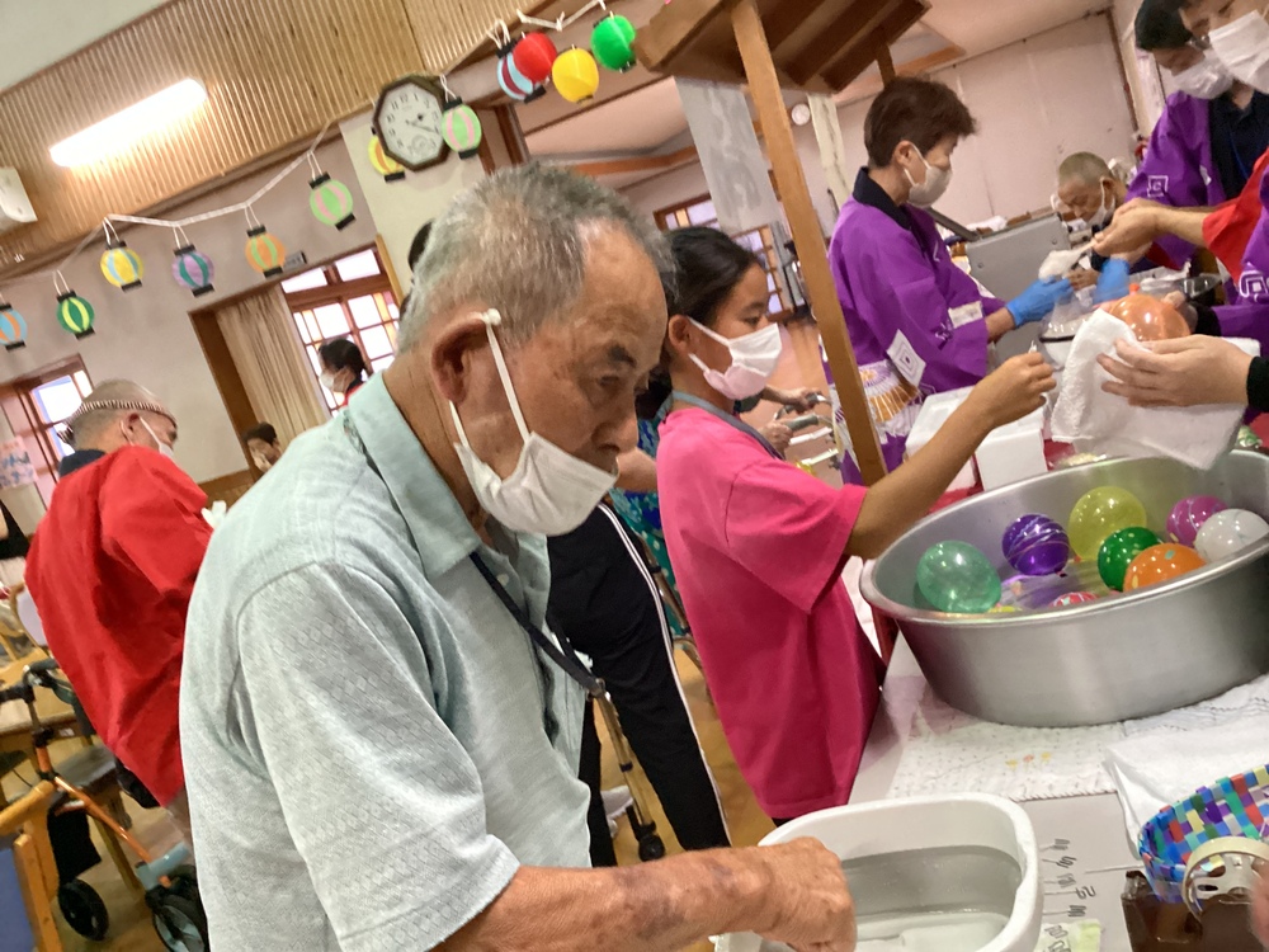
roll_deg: +19.7
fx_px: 1136
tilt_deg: -3.7
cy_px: 476
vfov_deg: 45.4
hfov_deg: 58.4
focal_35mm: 31
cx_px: 634
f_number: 2.4
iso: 400
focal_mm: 3.3
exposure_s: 1/60
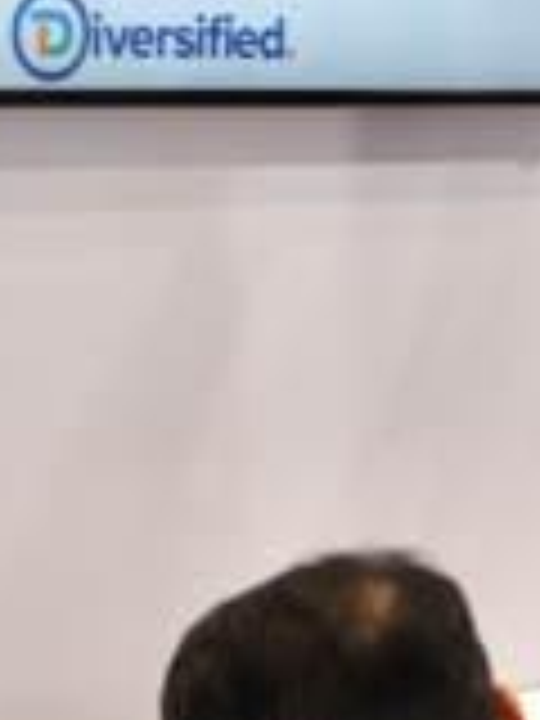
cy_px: -74
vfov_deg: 10.0
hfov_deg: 7.4
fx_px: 4056
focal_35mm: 195
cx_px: 950
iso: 2500
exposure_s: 1/200
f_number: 3.5
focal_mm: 45
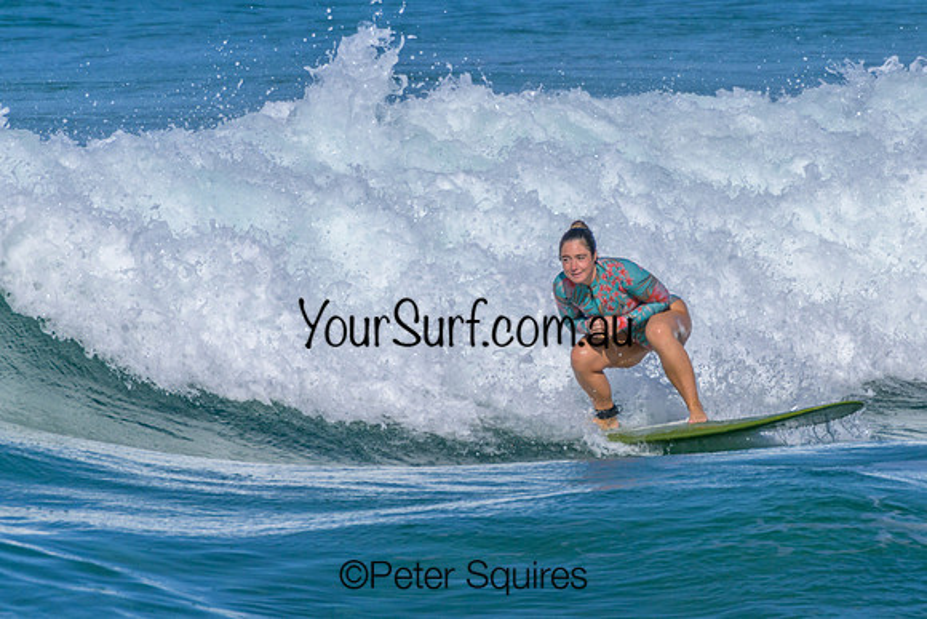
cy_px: 301
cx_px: 625
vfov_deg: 1.4
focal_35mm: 958
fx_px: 24685
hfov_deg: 2.2
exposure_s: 1/2000
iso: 450
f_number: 11
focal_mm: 700
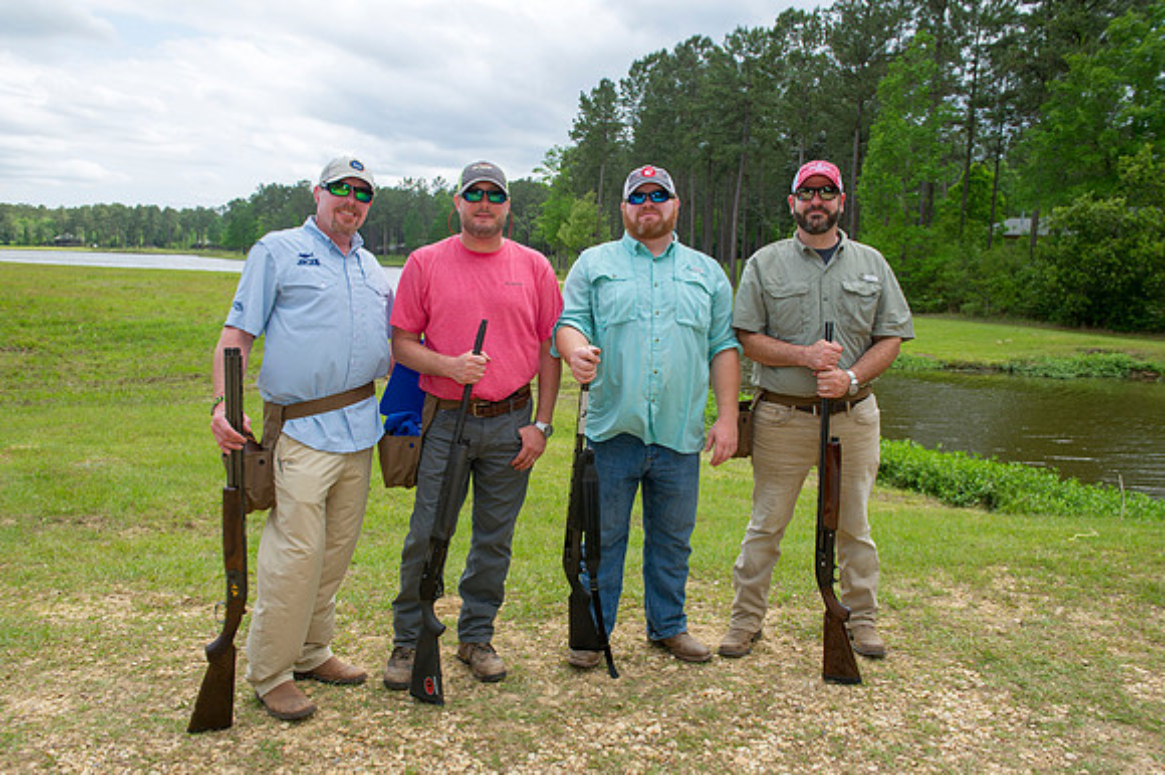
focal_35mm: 26
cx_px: 582
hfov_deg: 69.4
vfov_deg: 49.5
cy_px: 388
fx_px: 841
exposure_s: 1/400
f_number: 6.3
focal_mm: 26
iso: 200
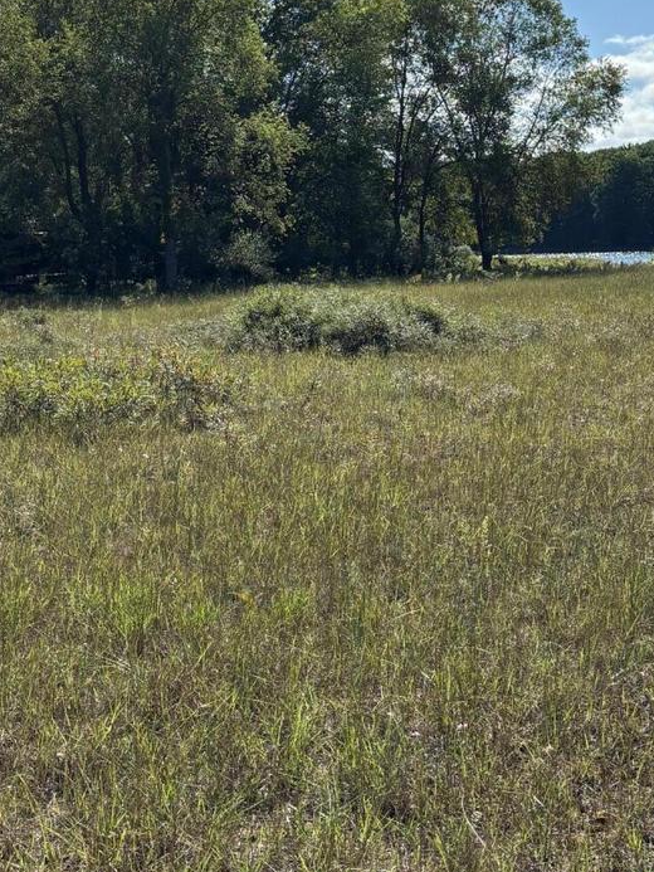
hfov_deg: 24.4
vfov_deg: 32.0
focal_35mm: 60
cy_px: 305
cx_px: 371
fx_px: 1511
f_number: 1.6
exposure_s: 1/3937
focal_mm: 5.96
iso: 50
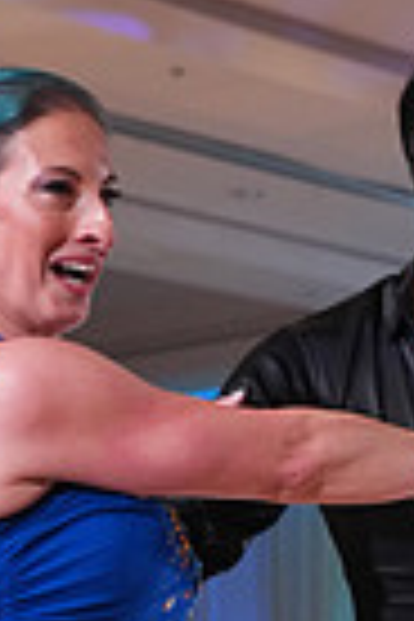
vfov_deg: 11.6
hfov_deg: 7.9
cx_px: 479
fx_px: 2967
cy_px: 792
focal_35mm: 172
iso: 2000
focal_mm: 41
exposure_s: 1/400
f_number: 4
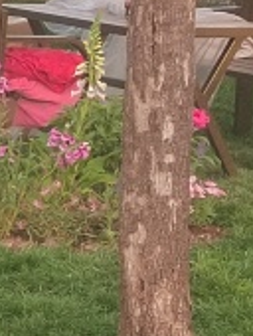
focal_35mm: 216
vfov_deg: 9.1
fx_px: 2100
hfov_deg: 6.5
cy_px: 255
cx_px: -399
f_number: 1.9
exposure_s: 1/100
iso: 591
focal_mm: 5.52
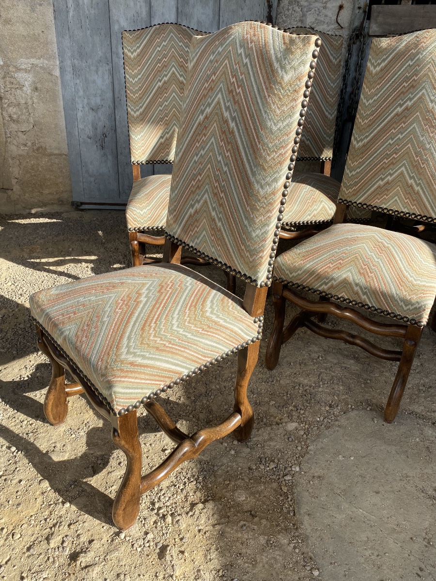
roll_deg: -3.6
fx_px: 437
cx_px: 218
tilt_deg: -25.4
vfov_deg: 67.3
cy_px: 290
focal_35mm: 26
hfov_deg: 53.1
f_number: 1.8
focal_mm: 4.25
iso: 32
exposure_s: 1/1543
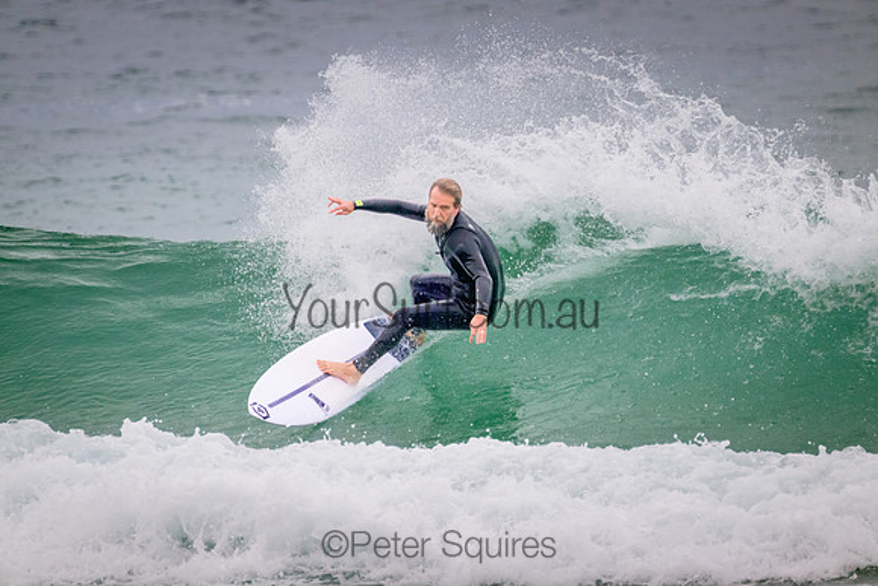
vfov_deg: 1.7
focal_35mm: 800
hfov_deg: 2.6
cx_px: 439
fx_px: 19515
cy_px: 293
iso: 2800
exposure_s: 1/1600
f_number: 11
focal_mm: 800
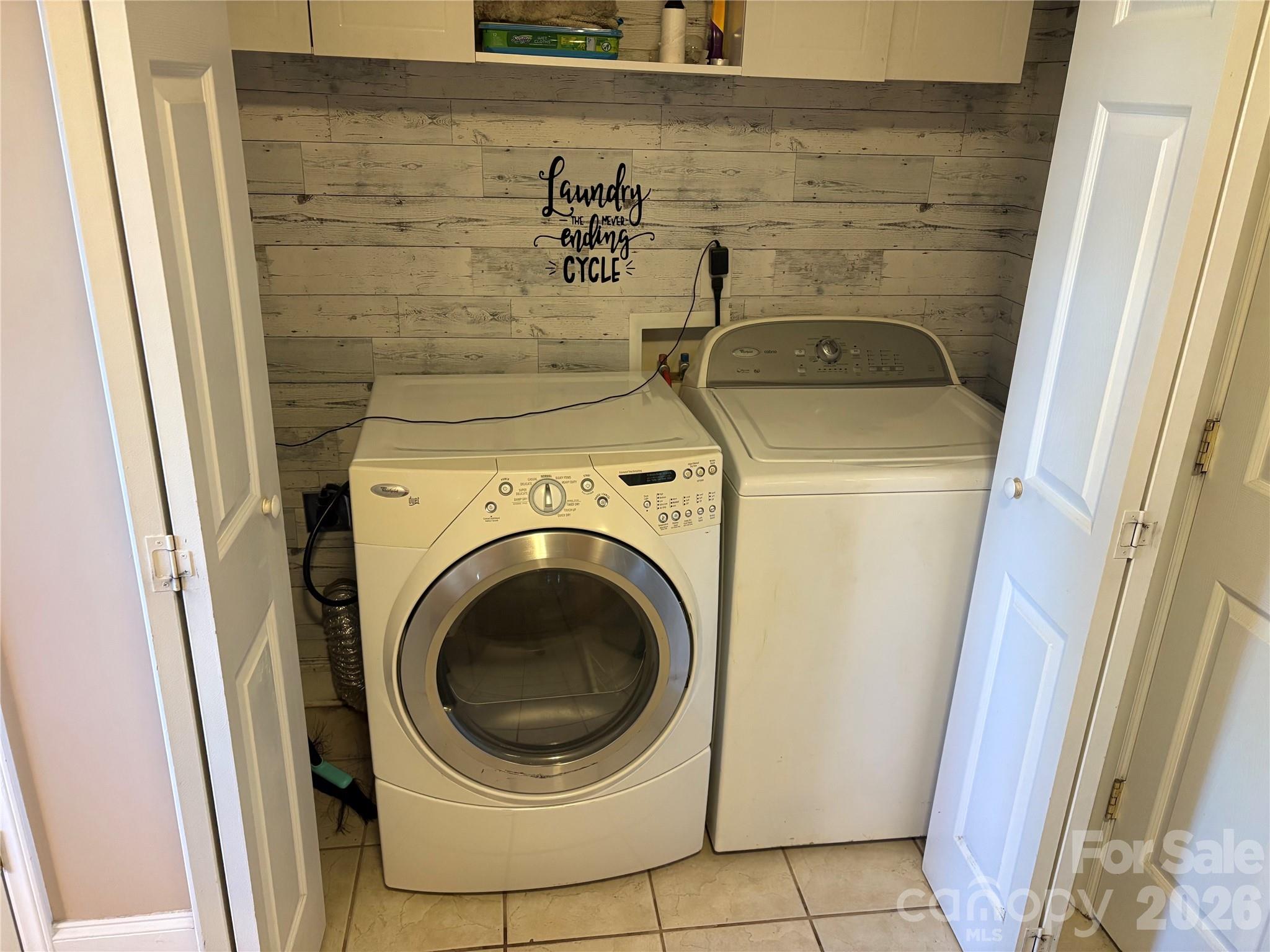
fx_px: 954
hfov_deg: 67.3
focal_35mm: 26
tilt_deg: -20.5
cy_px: 476
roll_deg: -1.0
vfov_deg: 53.1
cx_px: 635
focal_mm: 5.96
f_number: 1.6
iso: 320
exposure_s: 1/60
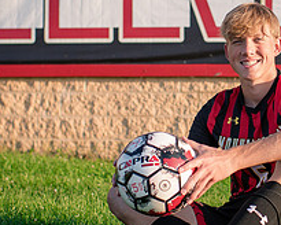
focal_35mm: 95
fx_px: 790
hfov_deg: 19.8
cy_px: 63
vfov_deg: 16.1
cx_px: 257
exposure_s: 1/2500
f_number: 2.8
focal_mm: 35
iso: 320
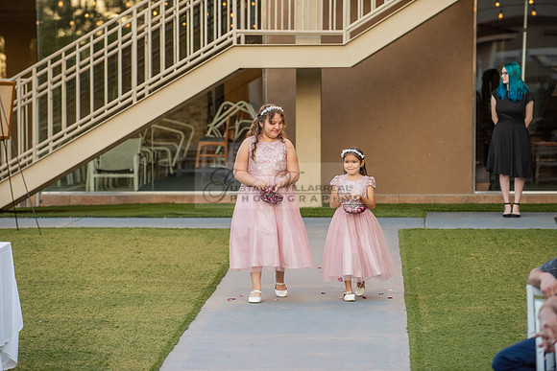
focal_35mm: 170
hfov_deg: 12.1
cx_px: 278
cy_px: 186
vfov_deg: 8.1
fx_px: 2631
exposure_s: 1/320
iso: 800
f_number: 4
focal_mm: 170
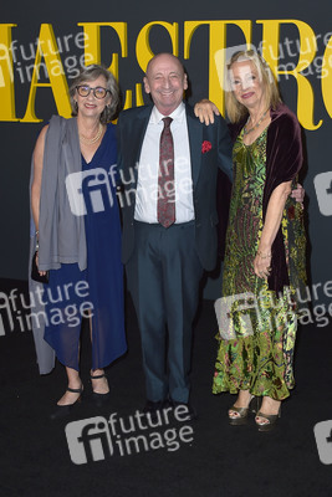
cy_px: 248
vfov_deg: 54.4
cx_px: 166
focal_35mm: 35
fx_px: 484
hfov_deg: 37.9
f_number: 6.3
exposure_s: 1/250
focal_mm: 35
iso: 320
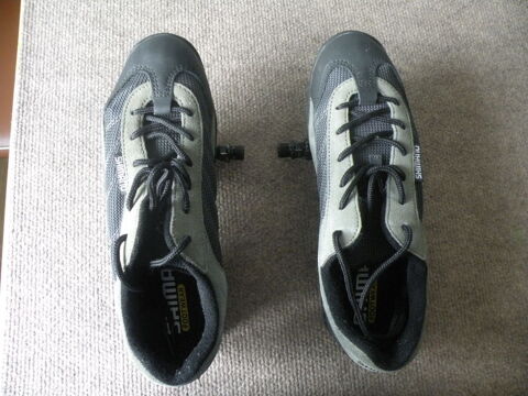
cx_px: 264
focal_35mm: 27
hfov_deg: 65.3
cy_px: 198
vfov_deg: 51.4
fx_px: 412
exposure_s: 1/19.4
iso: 400
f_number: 2.8
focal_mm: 4.7
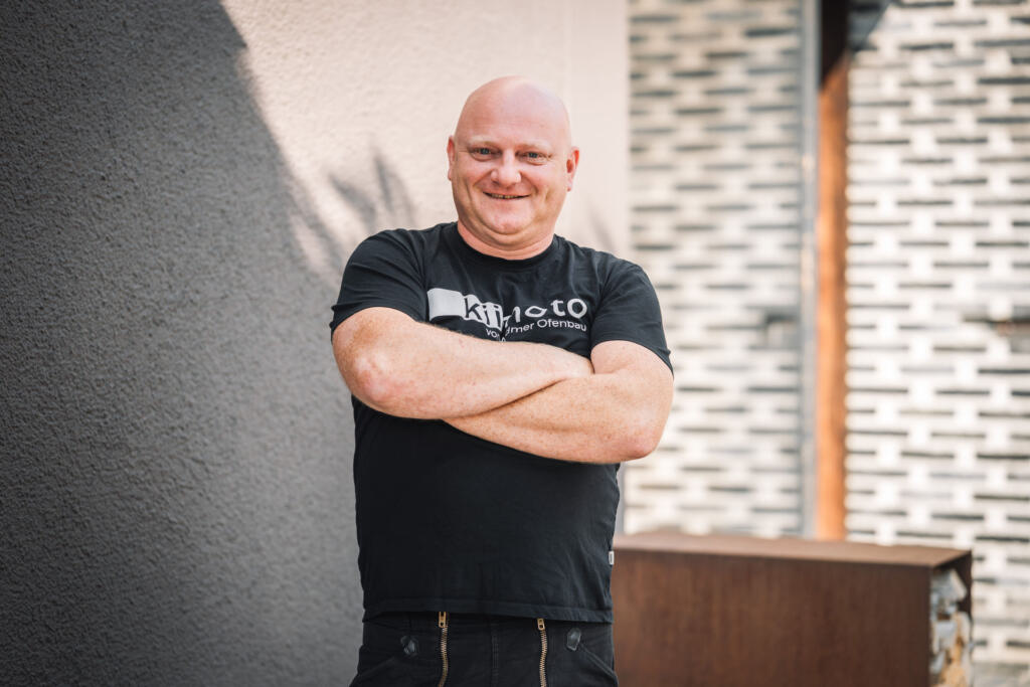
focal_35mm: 85
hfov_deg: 23.9
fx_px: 2432
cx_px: 515
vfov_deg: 16.1
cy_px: 344
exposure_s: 1/640
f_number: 2.2
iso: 100
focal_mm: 85
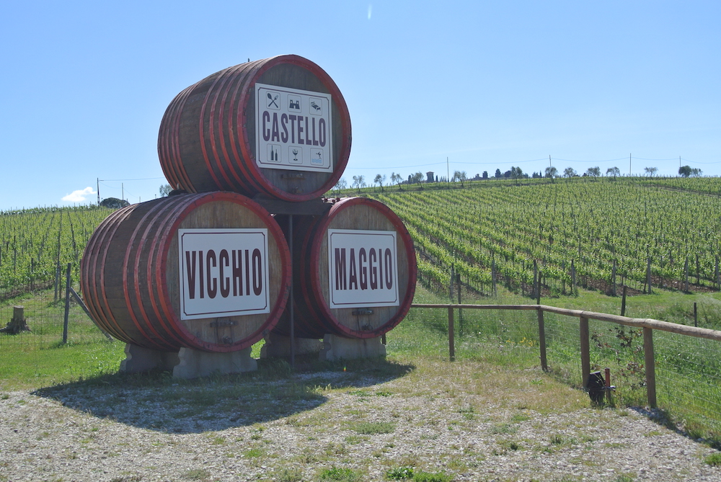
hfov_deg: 43.6
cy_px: 241
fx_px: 902
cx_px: 360
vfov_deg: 29.9
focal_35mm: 45
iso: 100
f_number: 5.6
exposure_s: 1/500
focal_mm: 16.9
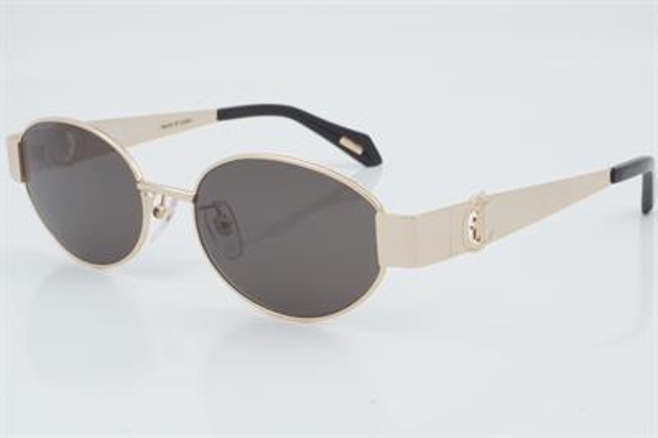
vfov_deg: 16.5
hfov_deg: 24.6
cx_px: 329
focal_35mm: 82
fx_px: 1507
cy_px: 219
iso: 100
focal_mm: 55
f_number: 32
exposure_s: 1/3
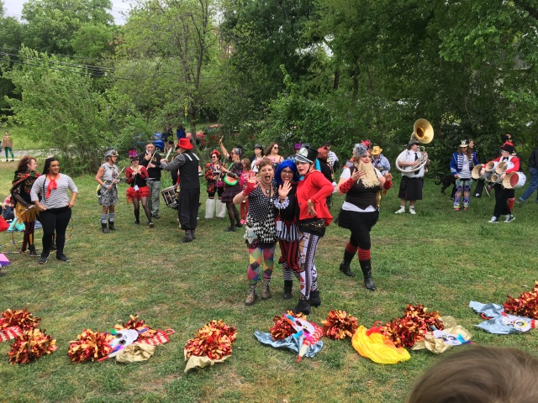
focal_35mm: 29
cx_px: 269
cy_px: 202
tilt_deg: -8.4
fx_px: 451
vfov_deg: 48.2
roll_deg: -0.9
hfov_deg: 61.7
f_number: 2.2
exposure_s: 1/242
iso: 25
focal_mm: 4.15
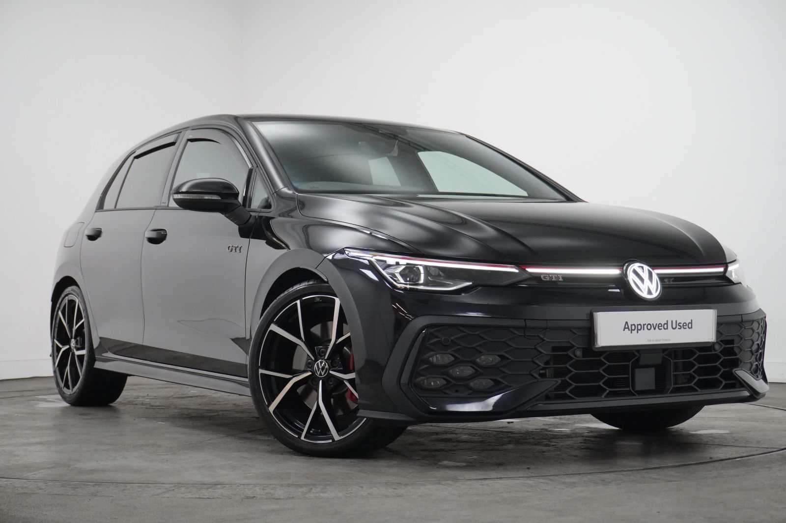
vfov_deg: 22.6
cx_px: 393
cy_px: 262
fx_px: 1309
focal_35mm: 60
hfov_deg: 33.4
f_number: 5.6
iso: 3200
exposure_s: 1/160
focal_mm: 40
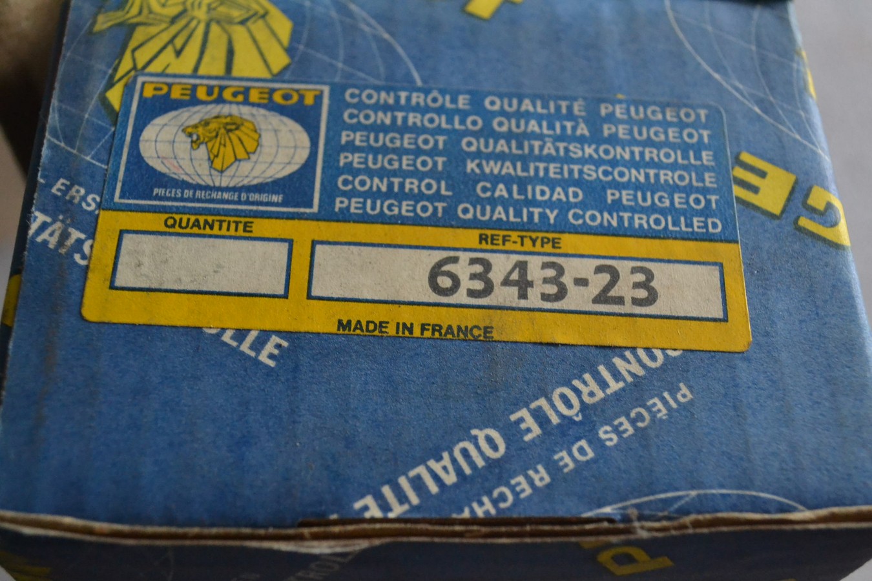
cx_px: 436
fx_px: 1163
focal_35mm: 48
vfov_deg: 28.1
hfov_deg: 41.1
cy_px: 290
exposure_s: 1/40
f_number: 4.8
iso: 3200
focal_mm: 32
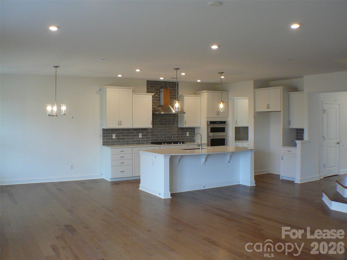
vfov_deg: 30.9
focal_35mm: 47
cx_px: 174
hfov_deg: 40.4
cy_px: 130
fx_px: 471
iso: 200
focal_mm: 7
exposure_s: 1/80
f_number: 3.3
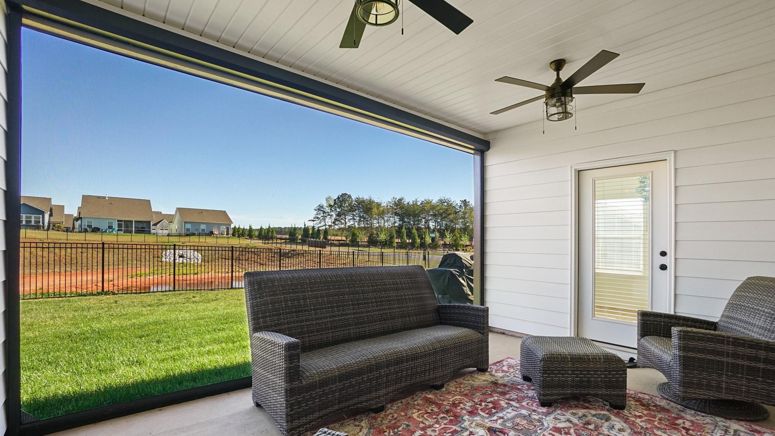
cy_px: 249
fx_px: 329
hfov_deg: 99.4
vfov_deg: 66.7
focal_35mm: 16
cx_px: 387
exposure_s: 1/20
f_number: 8
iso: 800
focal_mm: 10
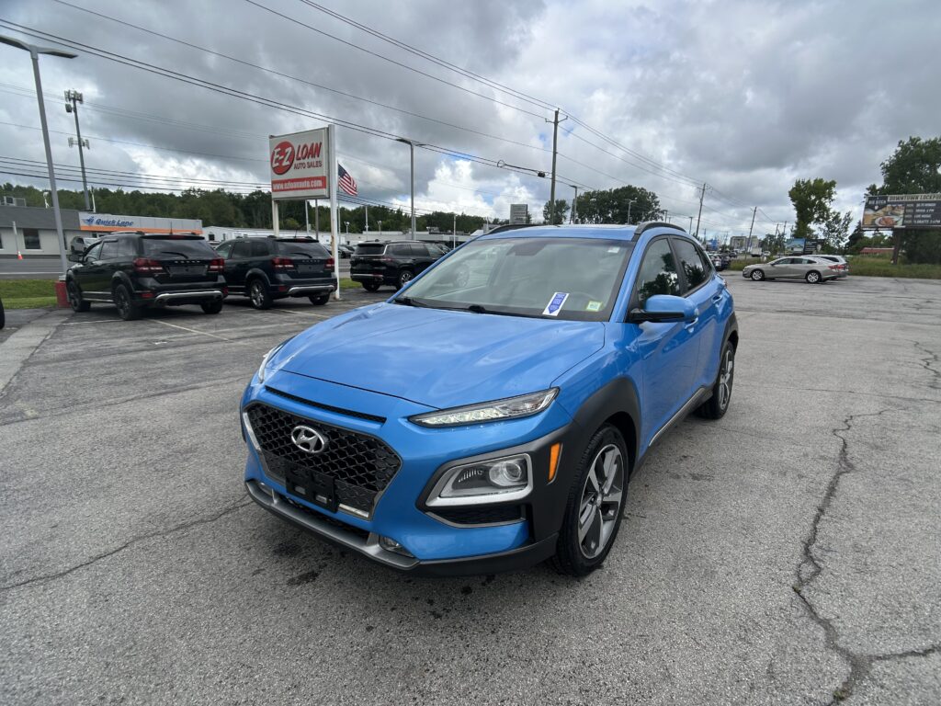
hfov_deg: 67.3
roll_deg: -1.2
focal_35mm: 26
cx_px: 470
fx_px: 707
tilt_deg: -11.8
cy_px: 353
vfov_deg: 53.1
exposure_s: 1/2457
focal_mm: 5.7
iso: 50
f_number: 1.5
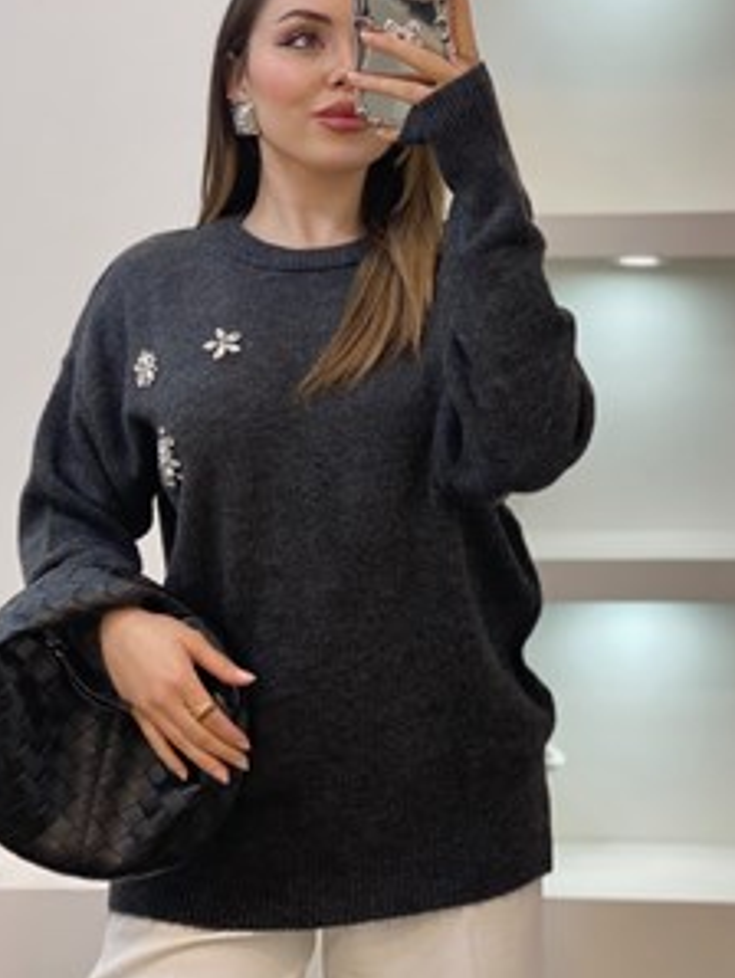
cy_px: 428
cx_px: 315
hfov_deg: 20.5
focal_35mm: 72
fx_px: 2035
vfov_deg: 27.0
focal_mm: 6
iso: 100
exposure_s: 1/100
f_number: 2
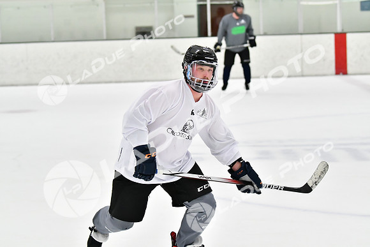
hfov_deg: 18.9
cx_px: 185
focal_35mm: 108
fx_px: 1110
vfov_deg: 12.7
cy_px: 124
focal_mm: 72
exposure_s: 1/2000
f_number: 2.8
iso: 6400
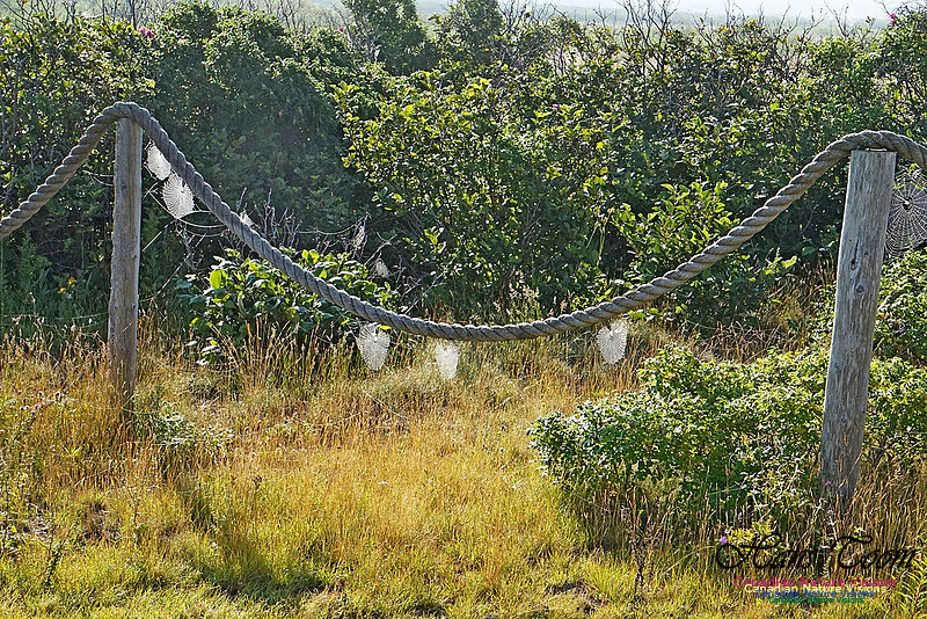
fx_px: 2125
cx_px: 464
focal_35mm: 82
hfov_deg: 24.6
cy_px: 310
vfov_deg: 16.6
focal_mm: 55
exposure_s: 1/320
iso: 1000
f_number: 14
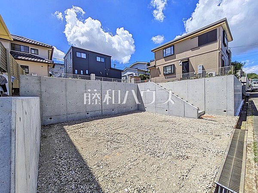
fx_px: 104
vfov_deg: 85.7
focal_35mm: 14
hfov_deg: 102.1
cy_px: 96
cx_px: 129
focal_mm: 1.83
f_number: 2.2
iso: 51
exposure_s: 1/3559
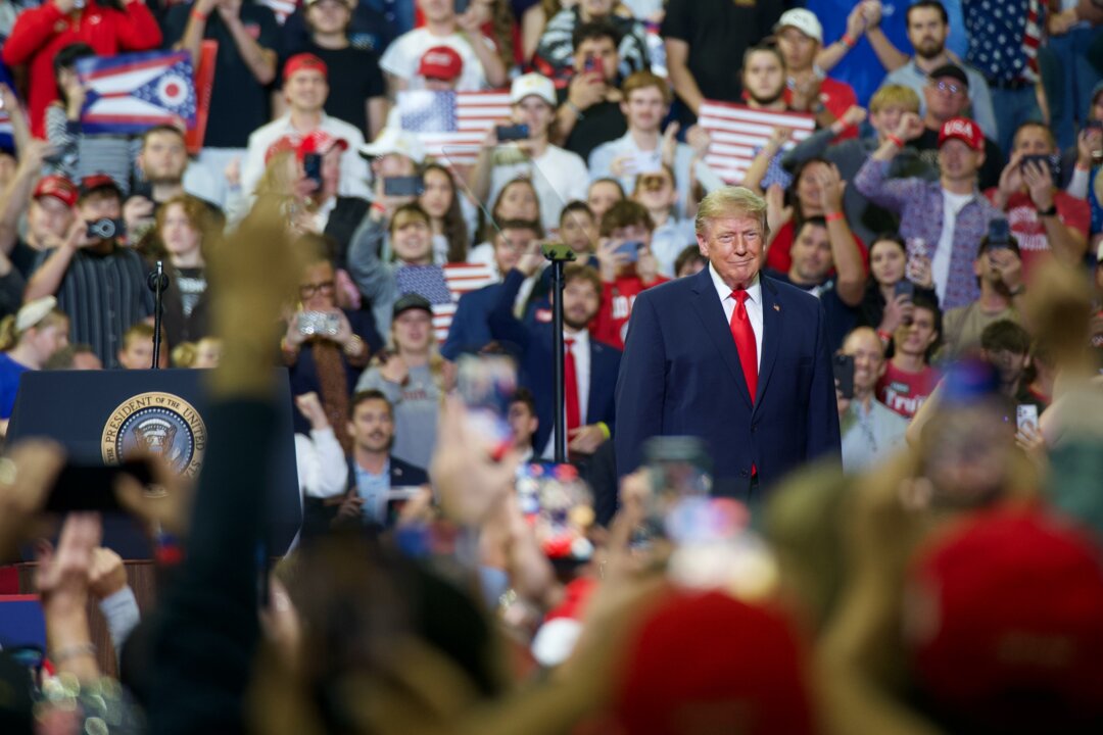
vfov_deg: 7.6
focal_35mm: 180
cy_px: 368
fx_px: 5515
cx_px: 552
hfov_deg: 11.4
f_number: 2.8
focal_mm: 180
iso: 640
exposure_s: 1/200
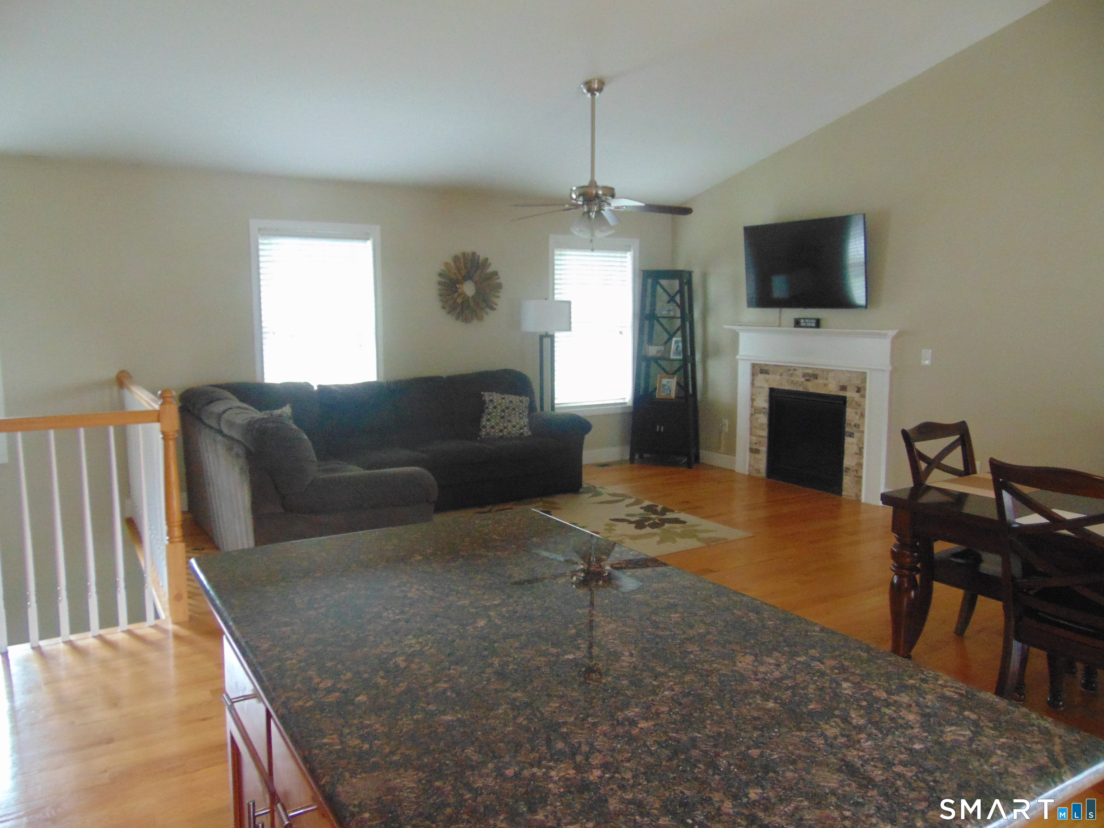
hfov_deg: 69.4
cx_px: 552
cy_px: 414
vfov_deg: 54.9
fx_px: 797
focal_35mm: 25
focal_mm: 4.5
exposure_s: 1/30
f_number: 3
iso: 320
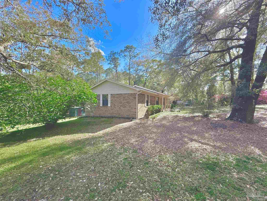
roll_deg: +0.7
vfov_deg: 85.7
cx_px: 134
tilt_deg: +0.5
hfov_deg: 102.1
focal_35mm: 14
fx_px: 108
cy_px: 100
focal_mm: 2.22
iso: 64
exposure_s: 1/368
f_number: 2.2
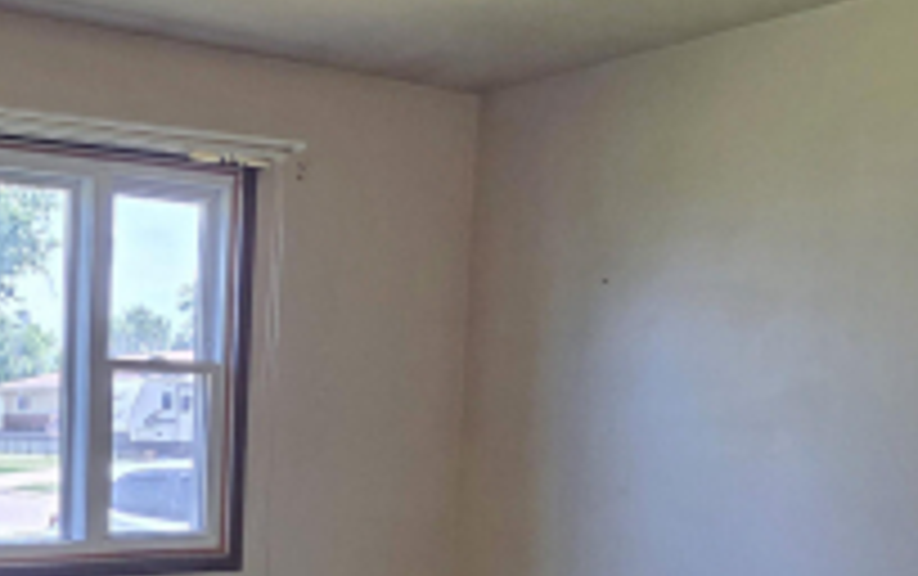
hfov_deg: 35.8
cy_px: 562
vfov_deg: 27.2
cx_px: -155
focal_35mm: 45
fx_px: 1127
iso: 160
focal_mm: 2.2
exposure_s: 1/120
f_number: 2.2
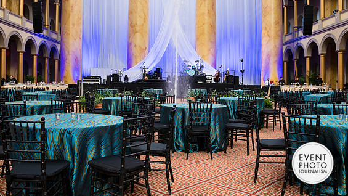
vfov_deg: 36.6
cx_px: 174
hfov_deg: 61.0
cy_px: 84
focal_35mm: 32
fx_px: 295
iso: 800
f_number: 4
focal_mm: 28
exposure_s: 1/100
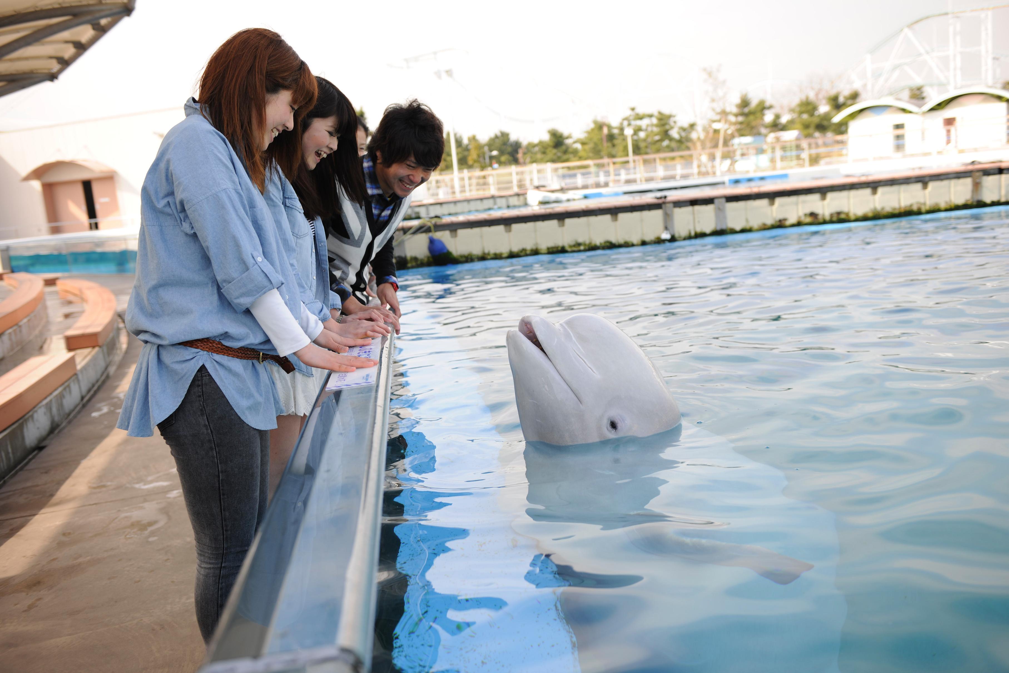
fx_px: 953
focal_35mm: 34
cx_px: 504
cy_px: 336
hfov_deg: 55.8
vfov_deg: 38.9
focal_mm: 34
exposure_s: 1/400
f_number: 3.2
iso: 100
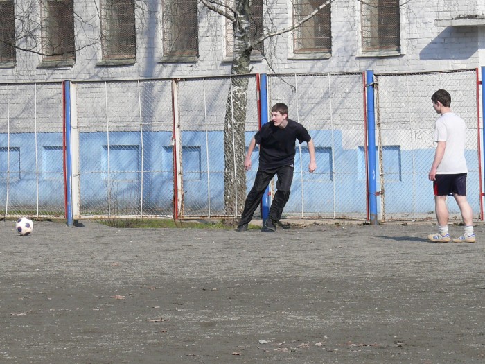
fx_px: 3293
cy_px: 182
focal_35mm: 235
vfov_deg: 6.3
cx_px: 242
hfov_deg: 8.4
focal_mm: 27.8
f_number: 4
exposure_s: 1/1000
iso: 100
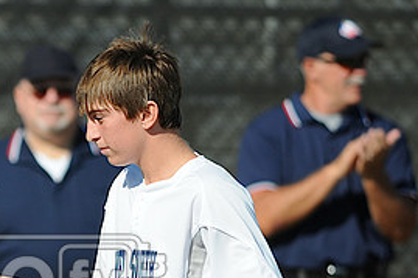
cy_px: 293
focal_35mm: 969
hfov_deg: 2.1
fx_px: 11244
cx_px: -30
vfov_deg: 1.4
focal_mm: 300
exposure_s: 1/2000
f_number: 4
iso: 200
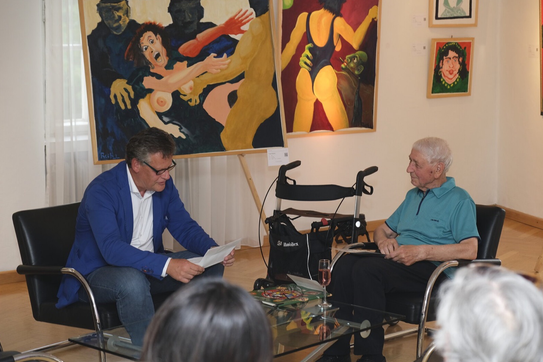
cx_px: 272
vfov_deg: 18.2
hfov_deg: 27.0
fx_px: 1131
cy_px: 180
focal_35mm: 75
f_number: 4.7
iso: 640
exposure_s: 1/60
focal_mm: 49.4
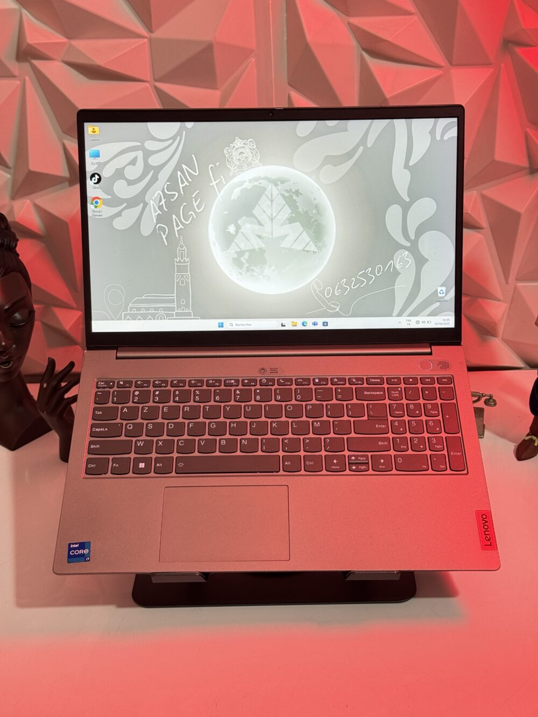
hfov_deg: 30.3
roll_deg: +2.9
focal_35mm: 48
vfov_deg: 39.7
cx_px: 269
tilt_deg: -25.6
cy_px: 358
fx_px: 995
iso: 160
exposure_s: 1/50
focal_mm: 6.76
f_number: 1.78
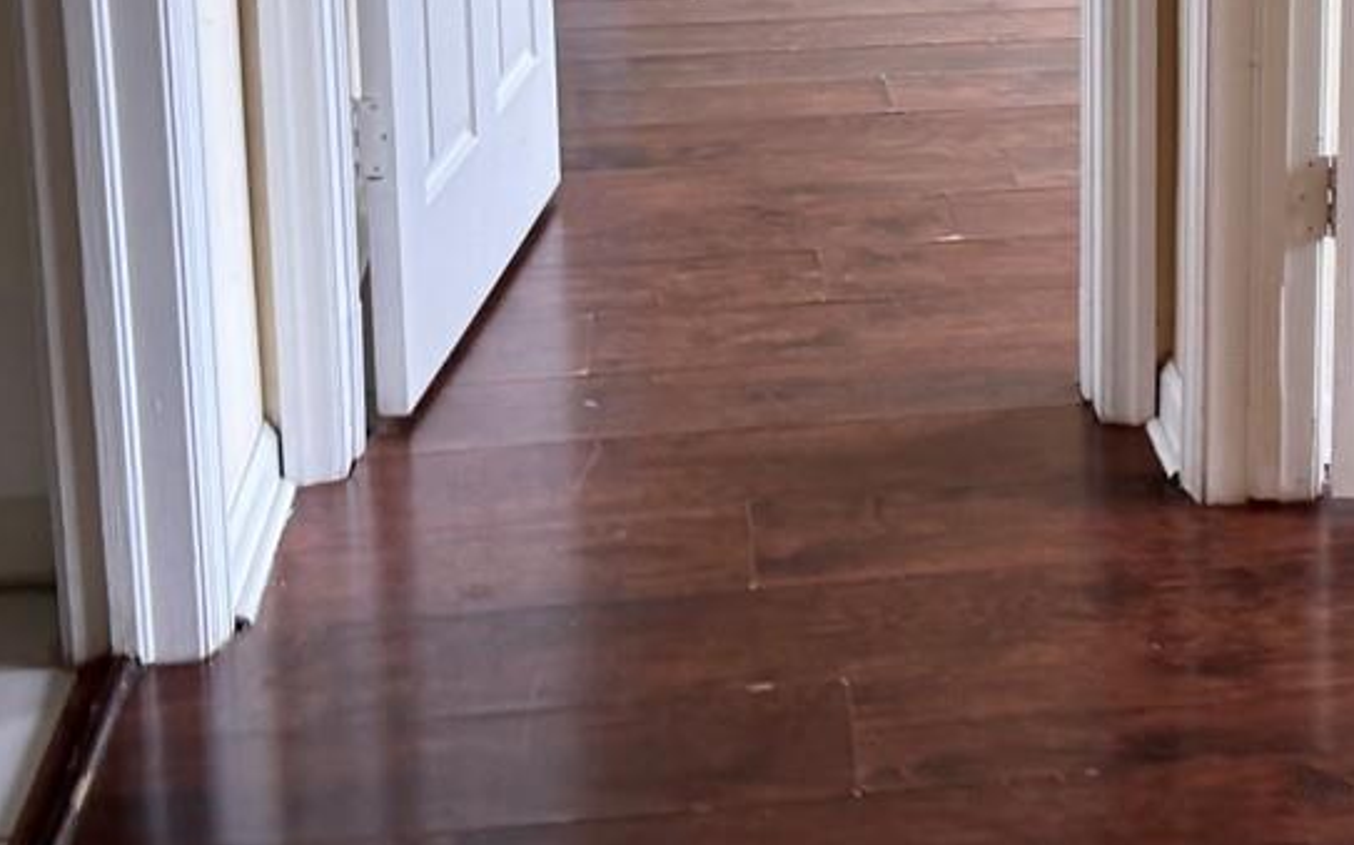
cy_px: -152
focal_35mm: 75
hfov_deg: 26.8
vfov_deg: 16.7
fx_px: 2767
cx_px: 1145
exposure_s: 1/60
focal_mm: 6.76
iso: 160
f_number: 1.78
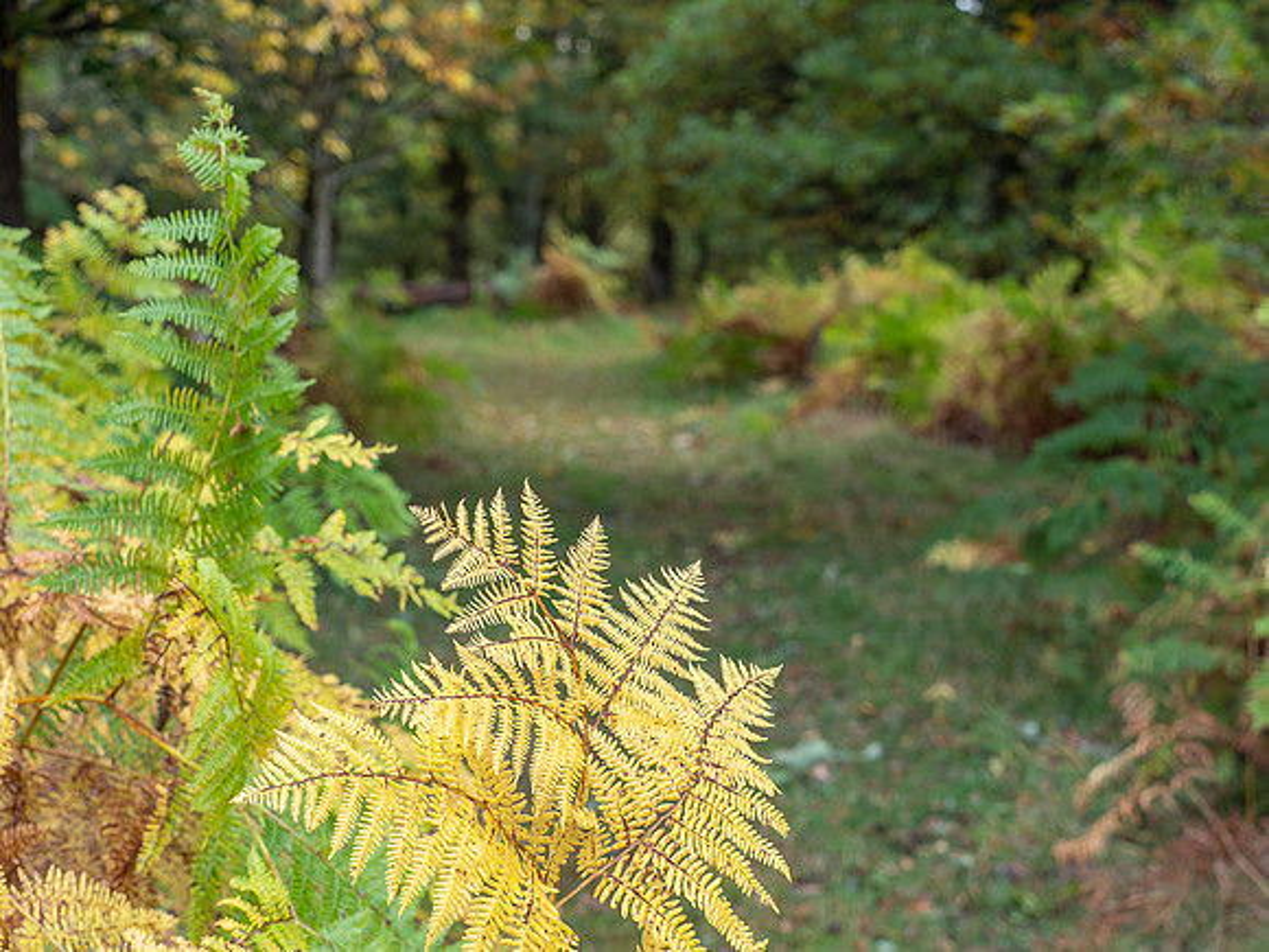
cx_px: 634
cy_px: 476
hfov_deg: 24.4
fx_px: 2933
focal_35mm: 80
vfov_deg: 18.4
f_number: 5.6
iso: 200
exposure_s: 1/40
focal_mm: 40
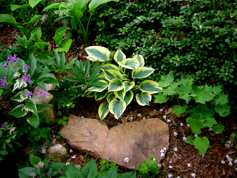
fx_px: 246
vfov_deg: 39.7
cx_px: 118
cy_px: 89
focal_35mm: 36
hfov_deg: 51.4
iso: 116
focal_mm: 7.5
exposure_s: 1/49.8
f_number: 2.7
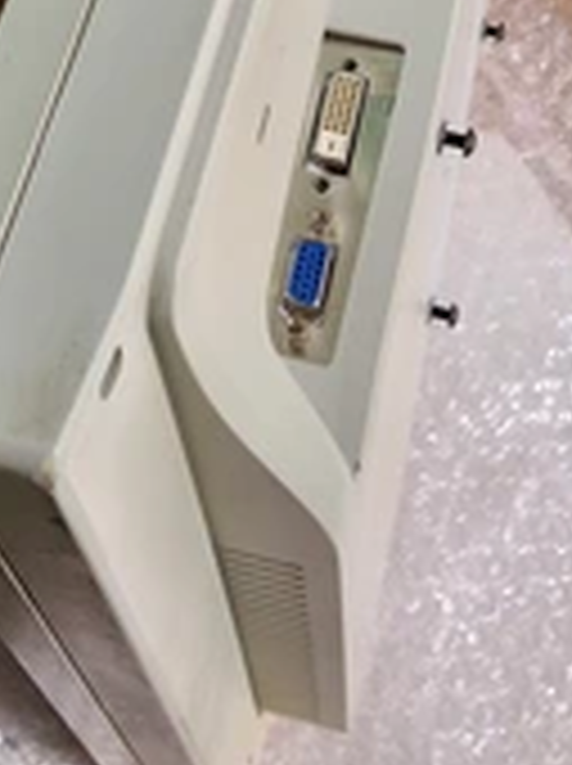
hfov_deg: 21.5
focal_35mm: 66
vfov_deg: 27.0
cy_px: -81
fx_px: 1458
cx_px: 9
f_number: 1.9
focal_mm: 2.91
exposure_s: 1/40
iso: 160
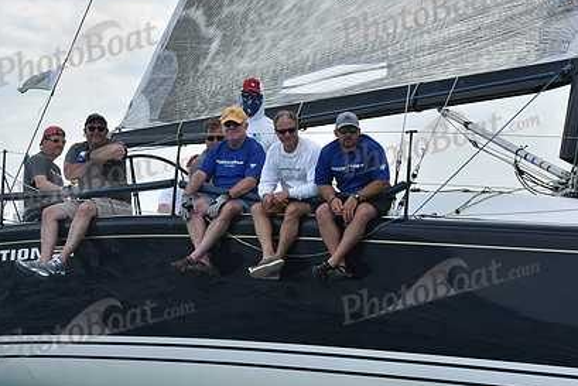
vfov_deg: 8.8
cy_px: 234
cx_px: 269
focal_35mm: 156
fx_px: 2505
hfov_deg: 13.2
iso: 250
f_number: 5.6
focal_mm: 110
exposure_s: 1/1250
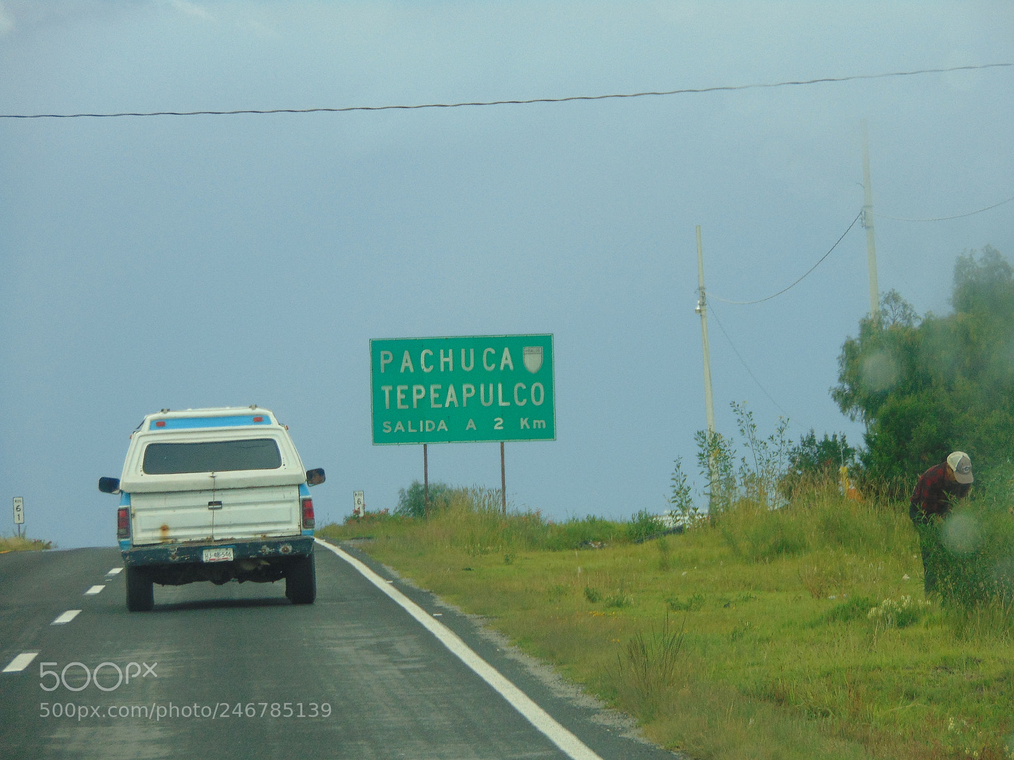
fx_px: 7323
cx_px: 507
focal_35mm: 250
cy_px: 380
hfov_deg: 7.9
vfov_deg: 5.9
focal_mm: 44.9
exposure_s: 1/320
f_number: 4.1
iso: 80
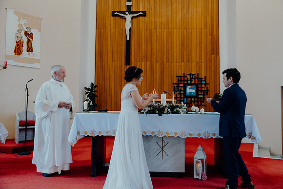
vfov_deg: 46.4
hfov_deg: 65.5
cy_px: 94
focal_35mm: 28
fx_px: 220
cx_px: 142
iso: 500
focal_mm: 28
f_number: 2.8
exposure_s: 1/200
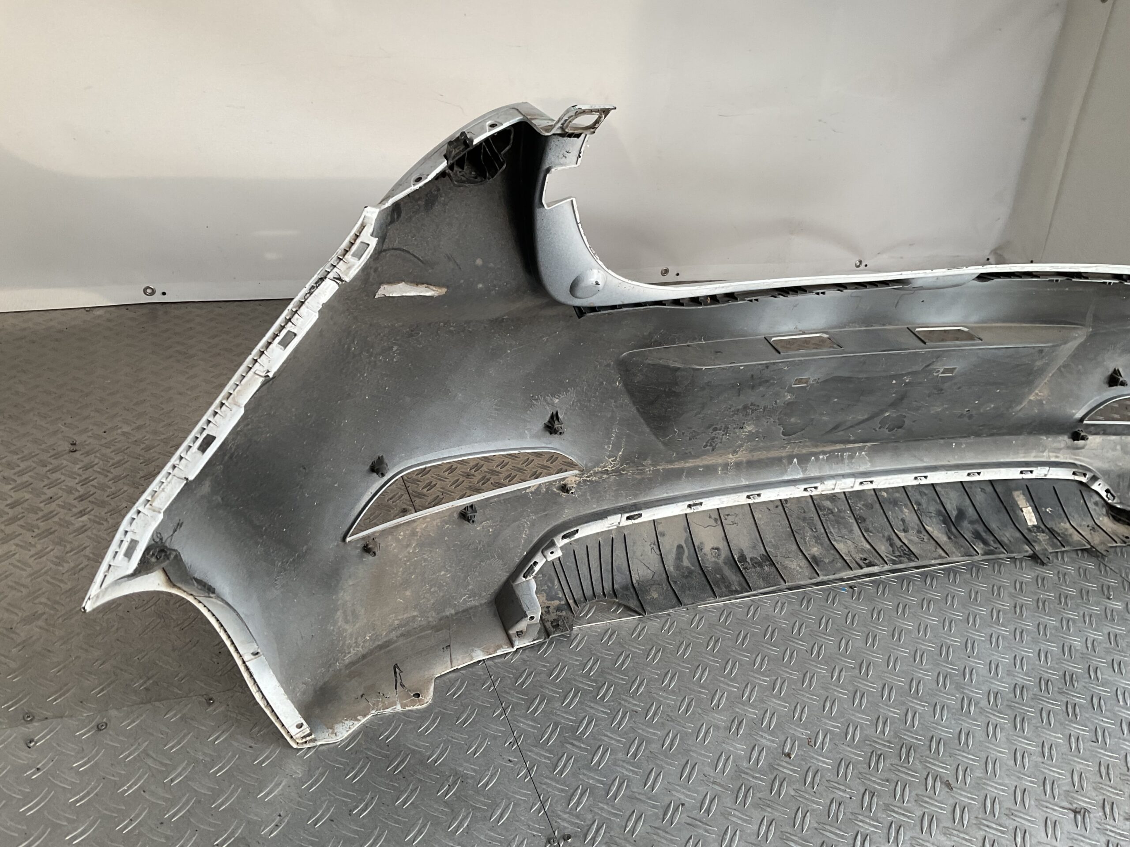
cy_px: 424
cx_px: 565
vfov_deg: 48.2
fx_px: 947
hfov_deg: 61.7
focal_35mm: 29
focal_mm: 3
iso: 50
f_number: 1.8
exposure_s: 1/120
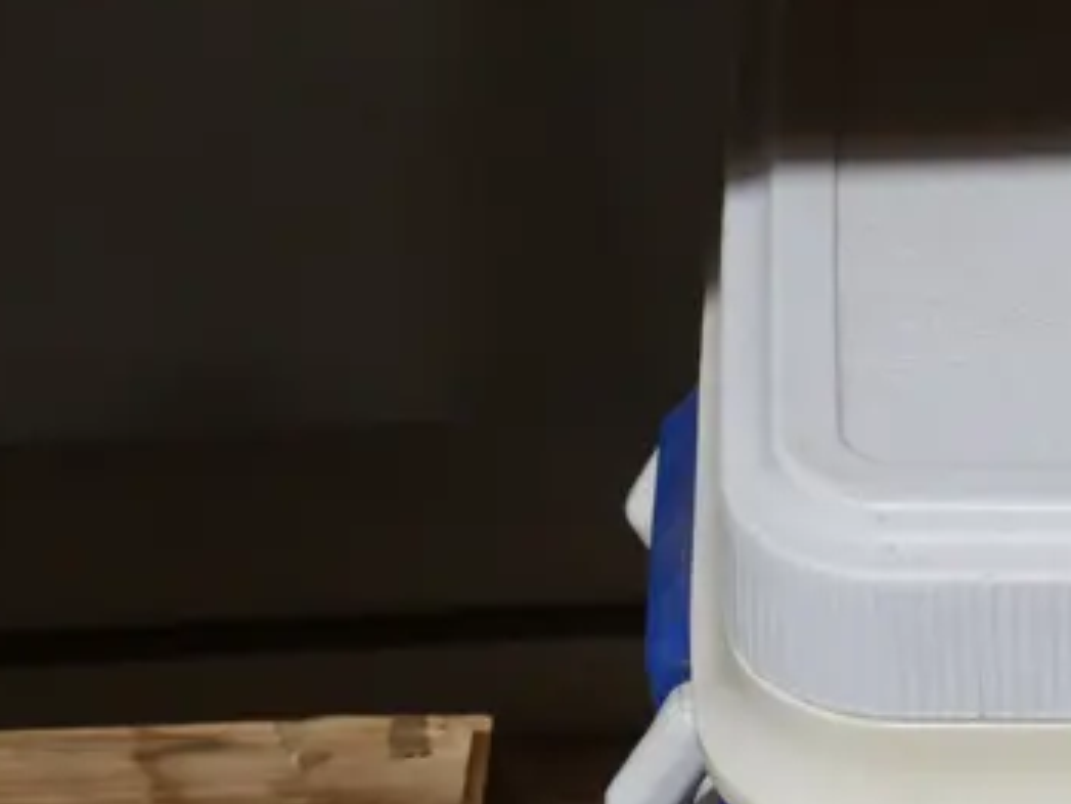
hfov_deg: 14.4
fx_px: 3993
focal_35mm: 129
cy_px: 1042
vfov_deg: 11.2
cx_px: 1528
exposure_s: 1/60
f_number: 4.7
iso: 400
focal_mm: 22
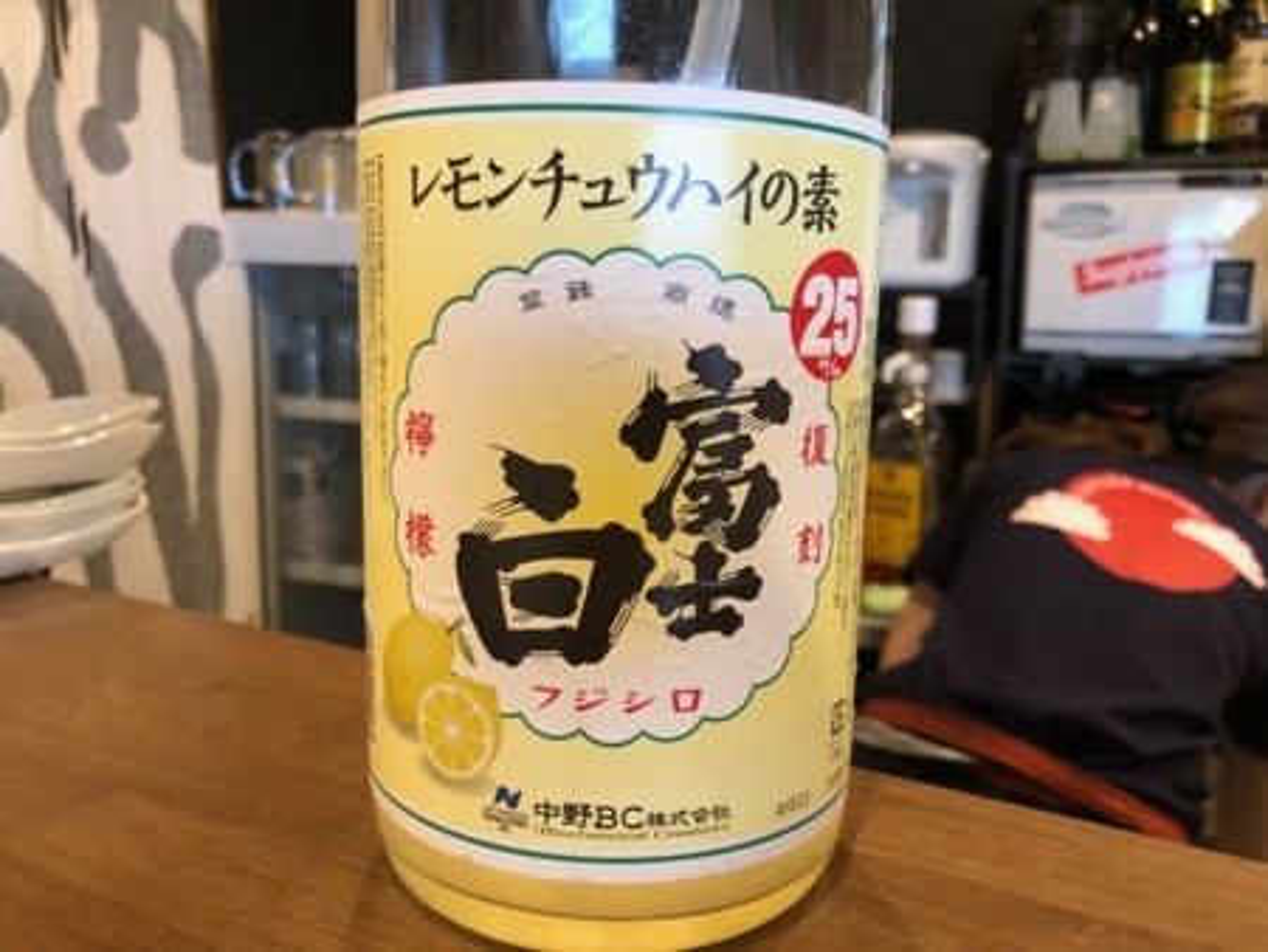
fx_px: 1026
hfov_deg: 63.4
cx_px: 634
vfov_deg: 49.8
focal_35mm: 28
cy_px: 476
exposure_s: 1/15
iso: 50
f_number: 1.8
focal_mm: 4
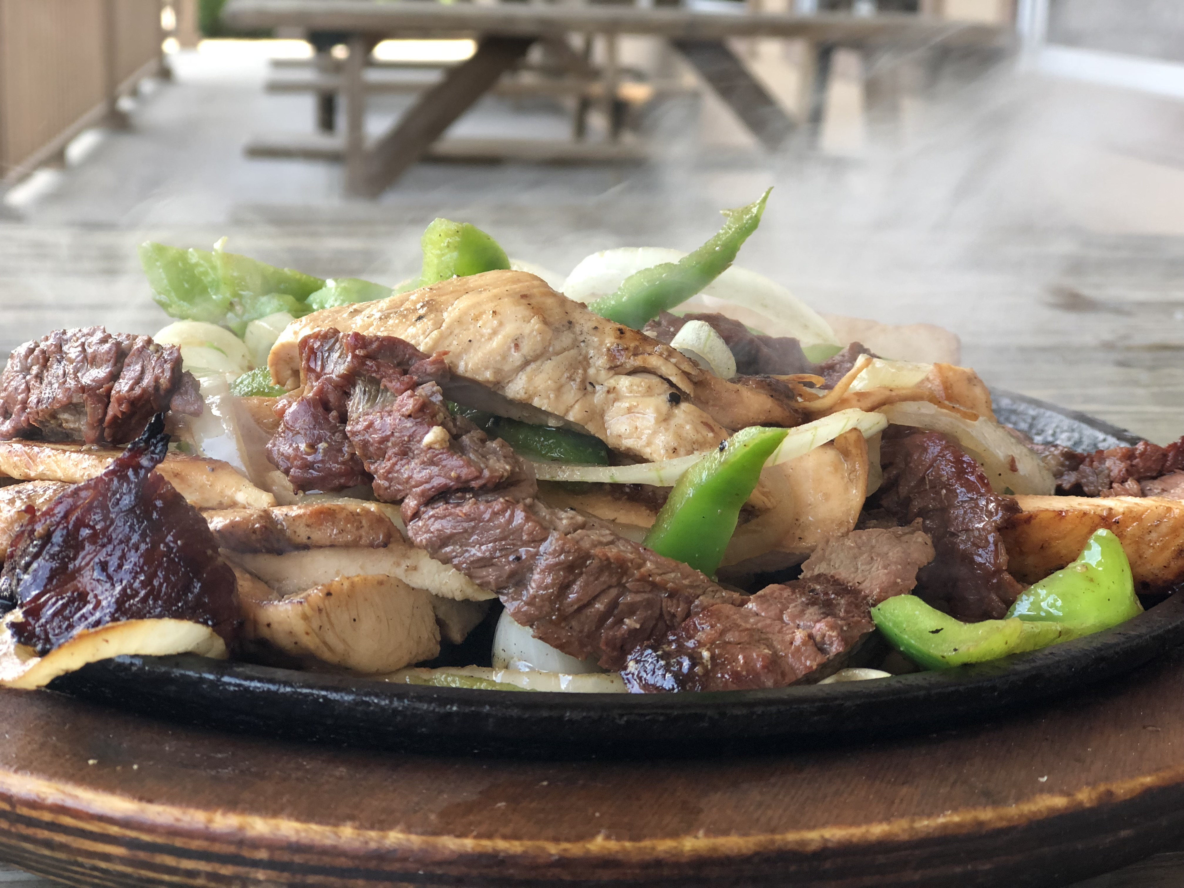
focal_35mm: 57
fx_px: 1950
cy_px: 444
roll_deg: -1.7
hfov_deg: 33.8
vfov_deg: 25.7
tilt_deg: -13.9
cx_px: 592
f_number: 2.8
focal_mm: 6.6
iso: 40
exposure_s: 1/60
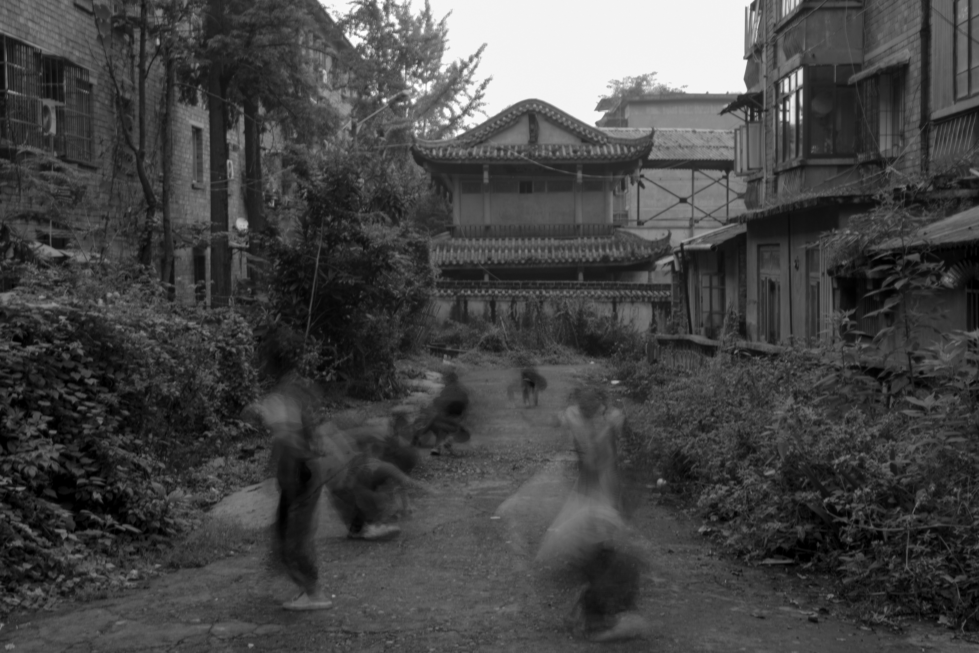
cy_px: 326
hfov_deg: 41.1
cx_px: 490
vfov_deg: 28.1
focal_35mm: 48
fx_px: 1305
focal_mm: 48
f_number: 20
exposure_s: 1
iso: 50
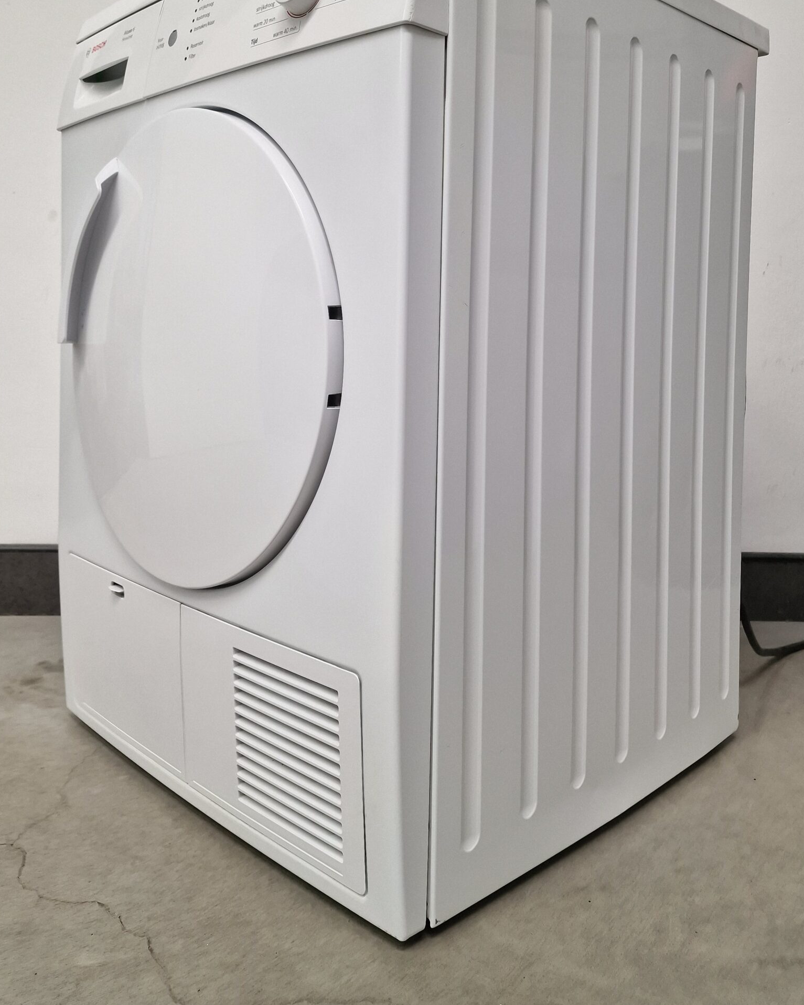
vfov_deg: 57.9
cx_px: 424
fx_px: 892
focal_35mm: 30
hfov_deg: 48.5
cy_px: 365
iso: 80
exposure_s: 1/180
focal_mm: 6.4
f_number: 1.8
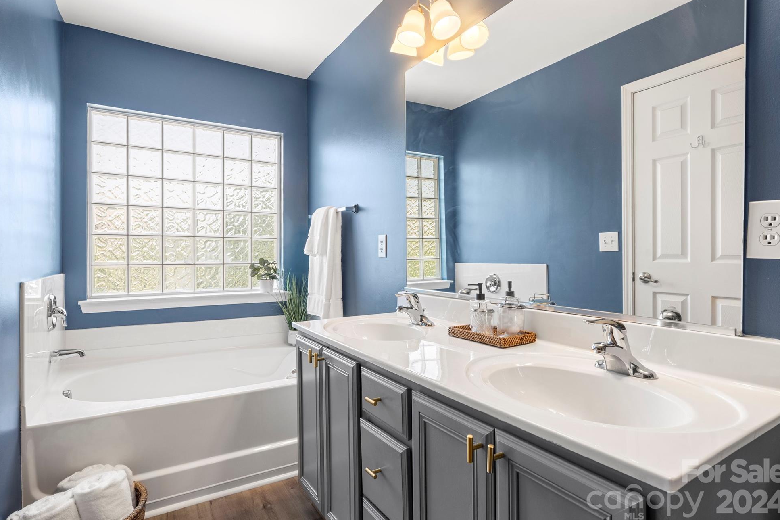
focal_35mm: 18
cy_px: 260
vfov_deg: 67.4
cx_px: 402
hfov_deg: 90.0
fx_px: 390
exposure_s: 1/2.5
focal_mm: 17
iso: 200
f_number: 9
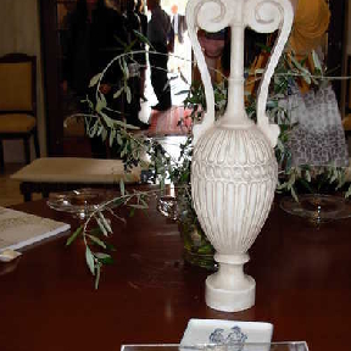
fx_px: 642
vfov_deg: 30.4
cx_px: 211
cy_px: 223
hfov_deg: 30.5
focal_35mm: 56
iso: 79
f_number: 2.9
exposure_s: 1/22.6
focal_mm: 6.3
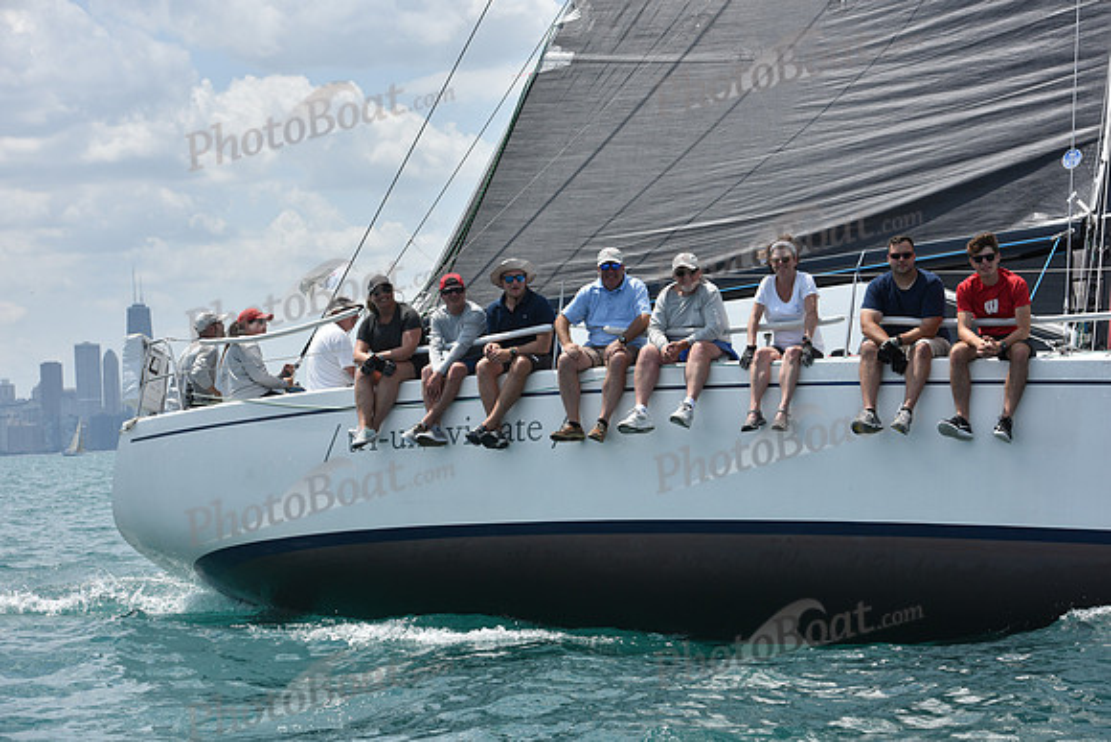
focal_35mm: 78
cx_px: 556
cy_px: 371
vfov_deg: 17.5
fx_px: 2408
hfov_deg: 26.0
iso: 250
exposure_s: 1/1250
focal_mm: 78
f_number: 8
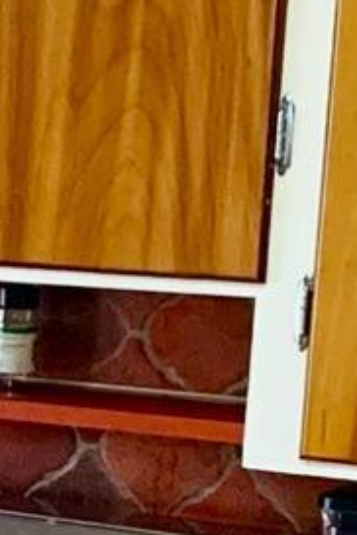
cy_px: 502
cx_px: -1008
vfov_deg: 10.1
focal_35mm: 203
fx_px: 3019
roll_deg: -1.1
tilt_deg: -8.8
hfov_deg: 5.9
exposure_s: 1/60
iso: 200
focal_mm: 4.25
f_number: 1.8
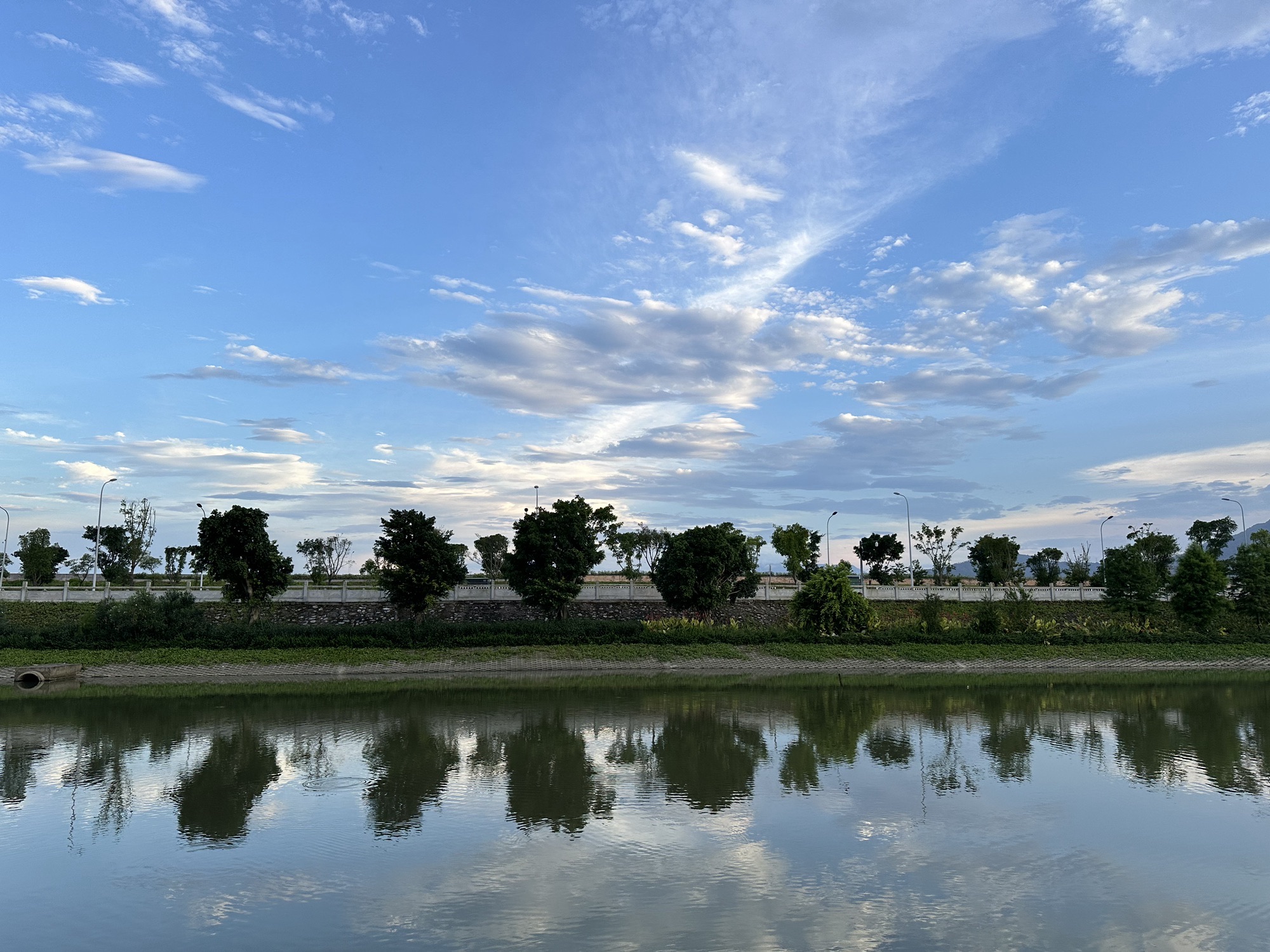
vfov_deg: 56.8
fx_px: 881
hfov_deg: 71.6
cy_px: 476
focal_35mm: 24
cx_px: 635
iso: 80
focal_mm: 6.86
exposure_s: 1/667
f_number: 1.78
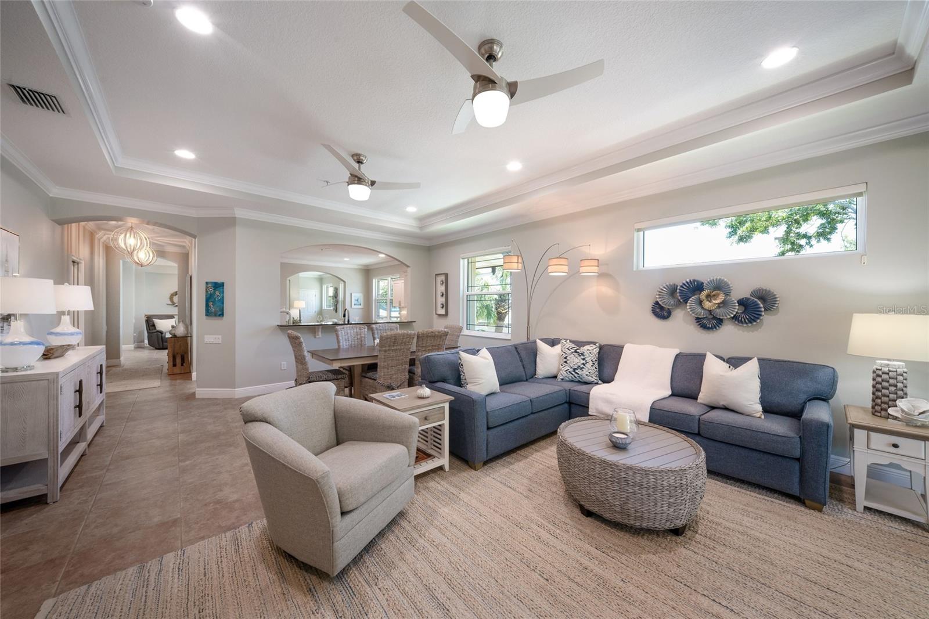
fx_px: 310
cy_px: 310
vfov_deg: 90.0
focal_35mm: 12
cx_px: 464
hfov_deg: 112.6
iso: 1000
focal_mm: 12
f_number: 10
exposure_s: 1/13
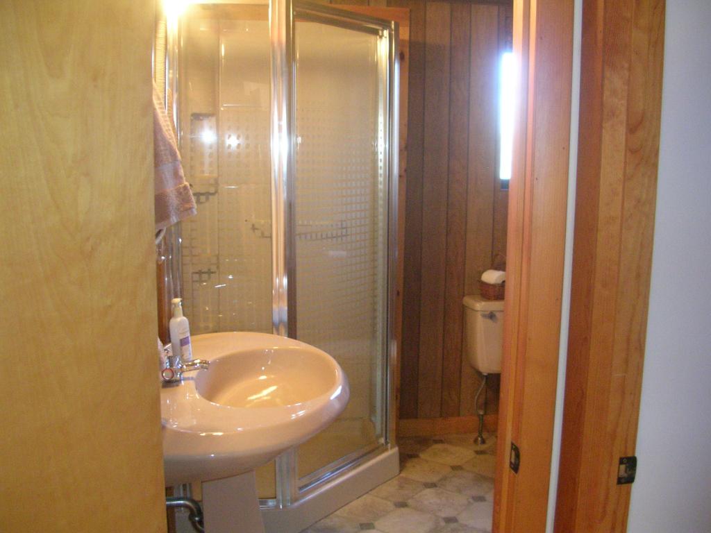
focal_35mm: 38
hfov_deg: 49.0
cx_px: 356
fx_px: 781
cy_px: 266
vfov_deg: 37.7
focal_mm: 5.8
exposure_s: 1/10.5
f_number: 2.8
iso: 200
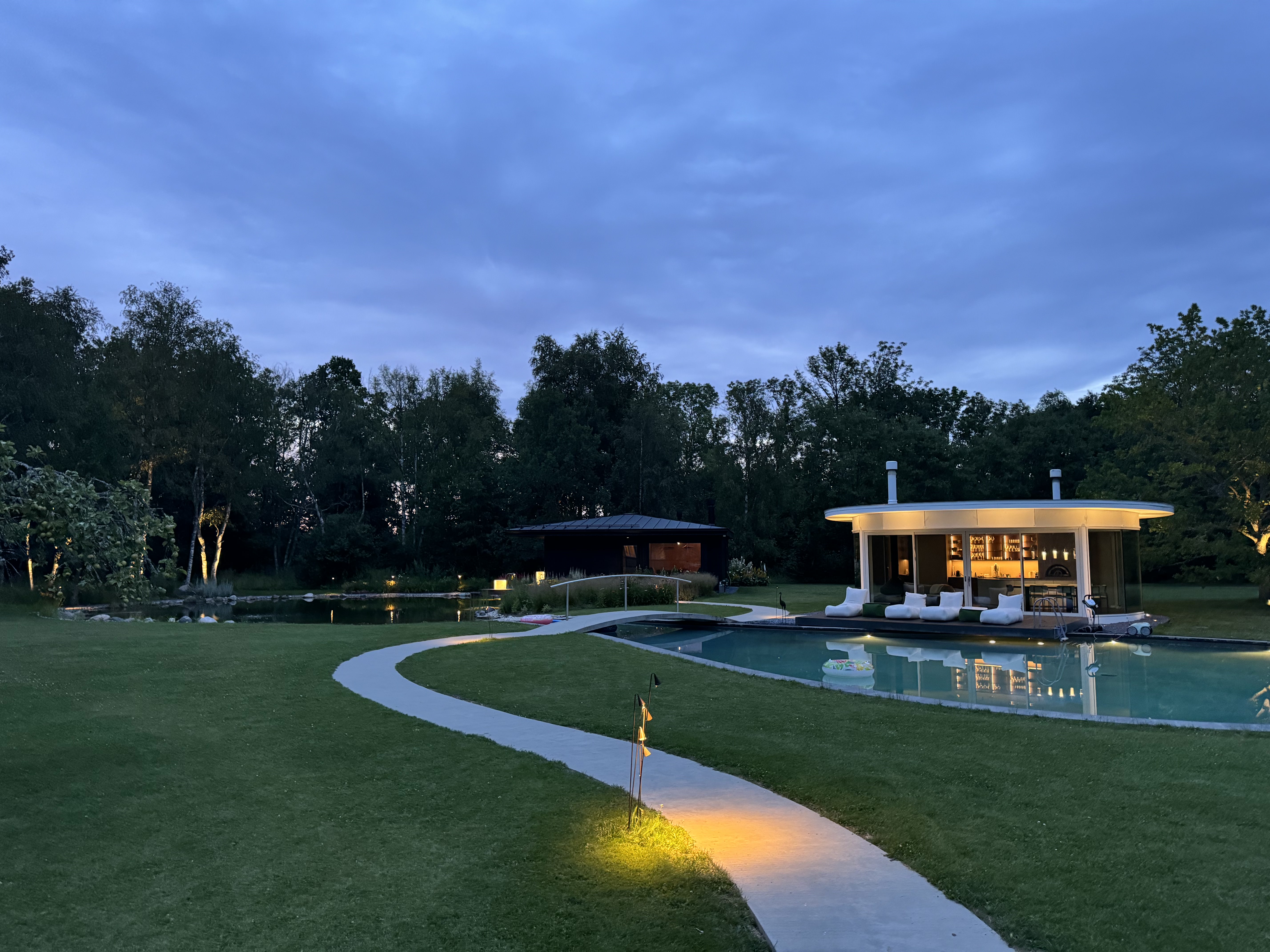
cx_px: 635
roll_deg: +1.3
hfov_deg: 71.6
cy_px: 476
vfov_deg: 56.8
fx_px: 881
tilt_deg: +6.6
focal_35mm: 24
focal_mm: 6.76
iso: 640
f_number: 1.78
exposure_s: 1/60
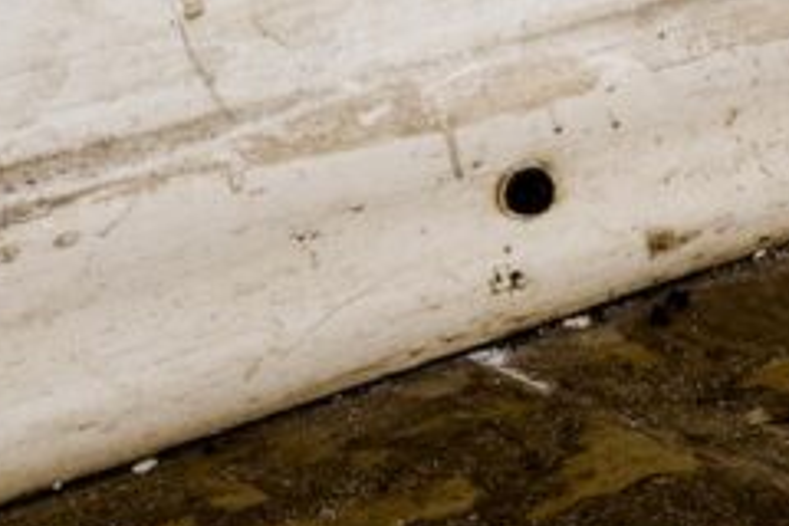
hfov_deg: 12.7
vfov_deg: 9.4
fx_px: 3090
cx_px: 1578
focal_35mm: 141
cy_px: -358
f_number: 10
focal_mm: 33
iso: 50
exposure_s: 1/125
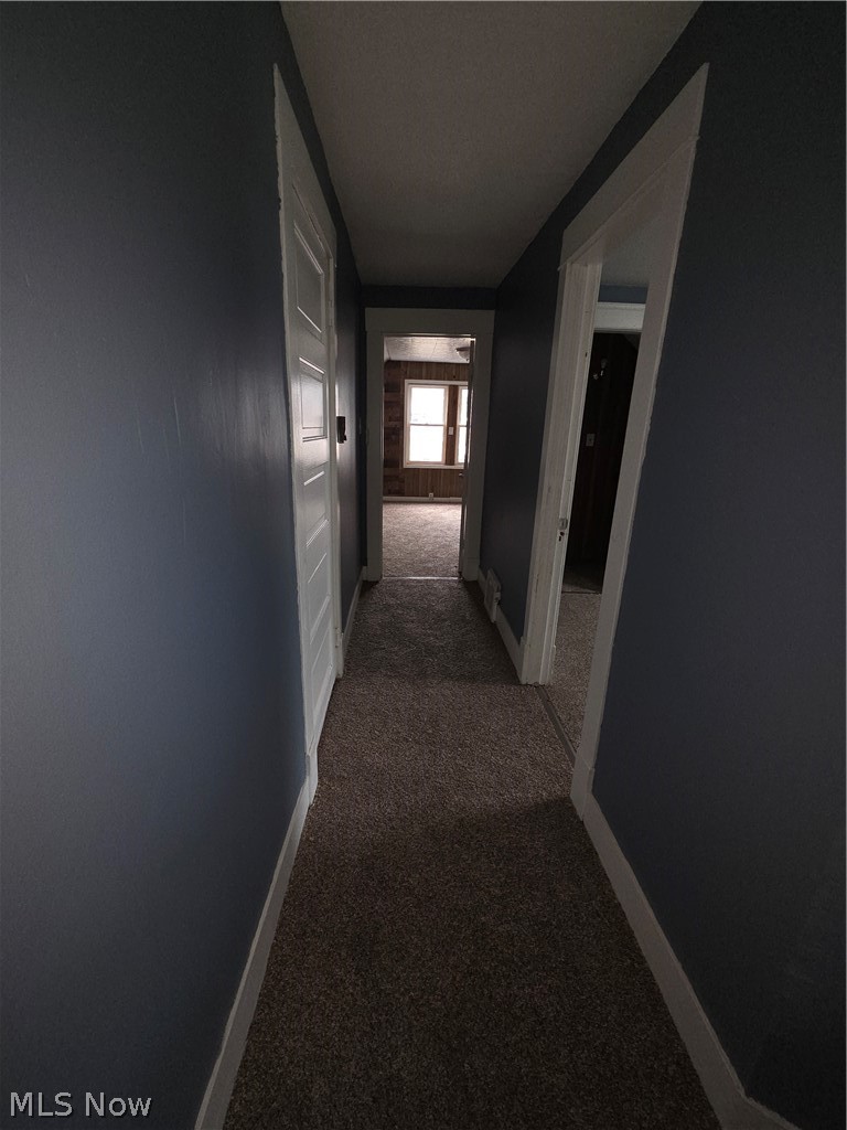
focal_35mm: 13
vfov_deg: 106.2
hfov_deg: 89.9
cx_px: 424
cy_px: 565
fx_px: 424
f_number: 2.2
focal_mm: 2.2
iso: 125
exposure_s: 1/60
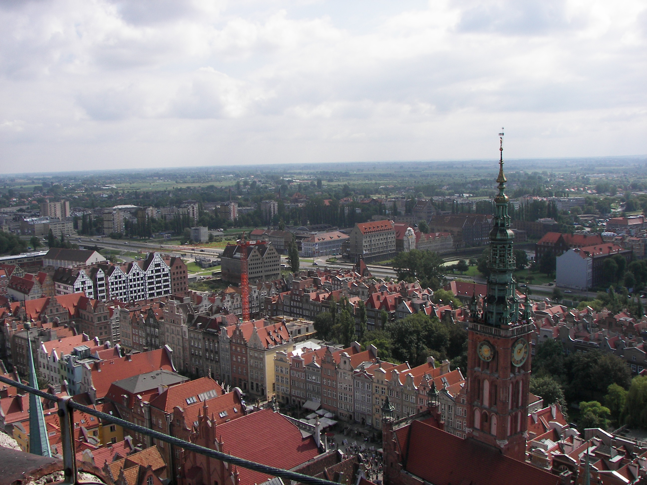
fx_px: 673
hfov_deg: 51.4
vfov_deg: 39.7
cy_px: 242
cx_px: 324
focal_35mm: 36
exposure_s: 1/1000
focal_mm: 6
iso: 50
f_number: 4
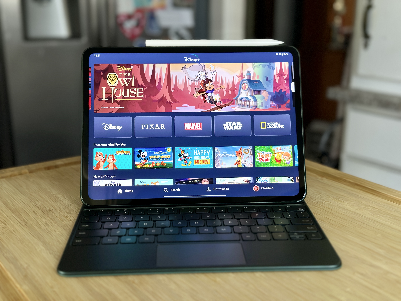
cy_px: 150
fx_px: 556
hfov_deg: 39.7
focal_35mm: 48
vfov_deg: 30.3
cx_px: 200
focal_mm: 6.86
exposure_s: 1/121
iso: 100
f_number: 1.78
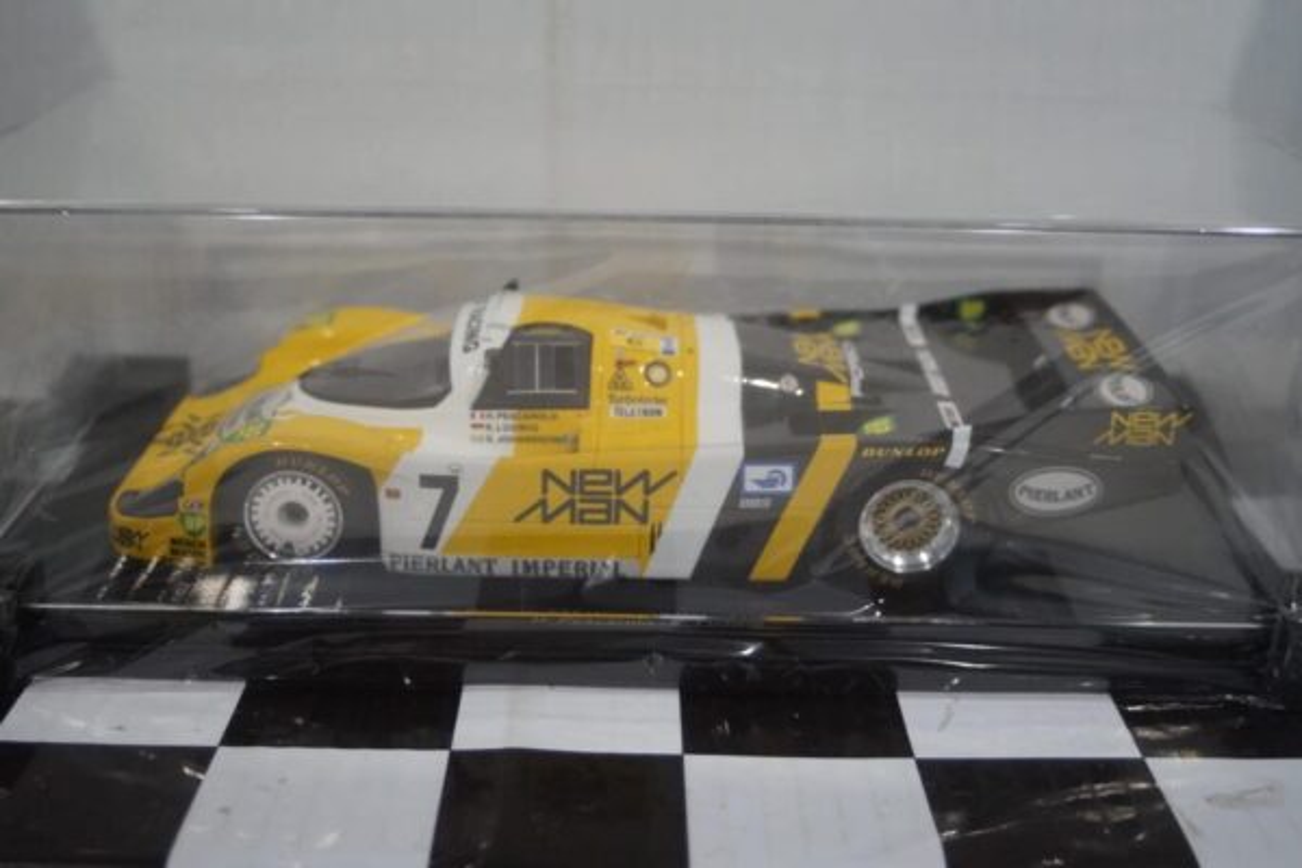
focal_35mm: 45
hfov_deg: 43.6
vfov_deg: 29.9
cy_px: 434
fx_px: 1627
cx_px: 651
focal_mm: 30
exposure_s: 1/160
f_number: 4
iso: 2000
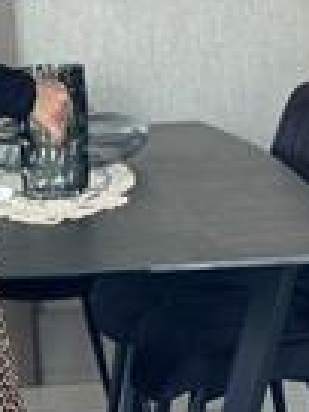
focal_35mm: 178
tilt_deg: -15.8
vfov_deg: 11.1
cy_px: 176
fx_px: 2119
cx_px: -97
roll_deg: +3.6
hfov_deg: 8.2
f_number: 1.78
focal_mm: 6.86
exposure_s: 1/68
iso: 125
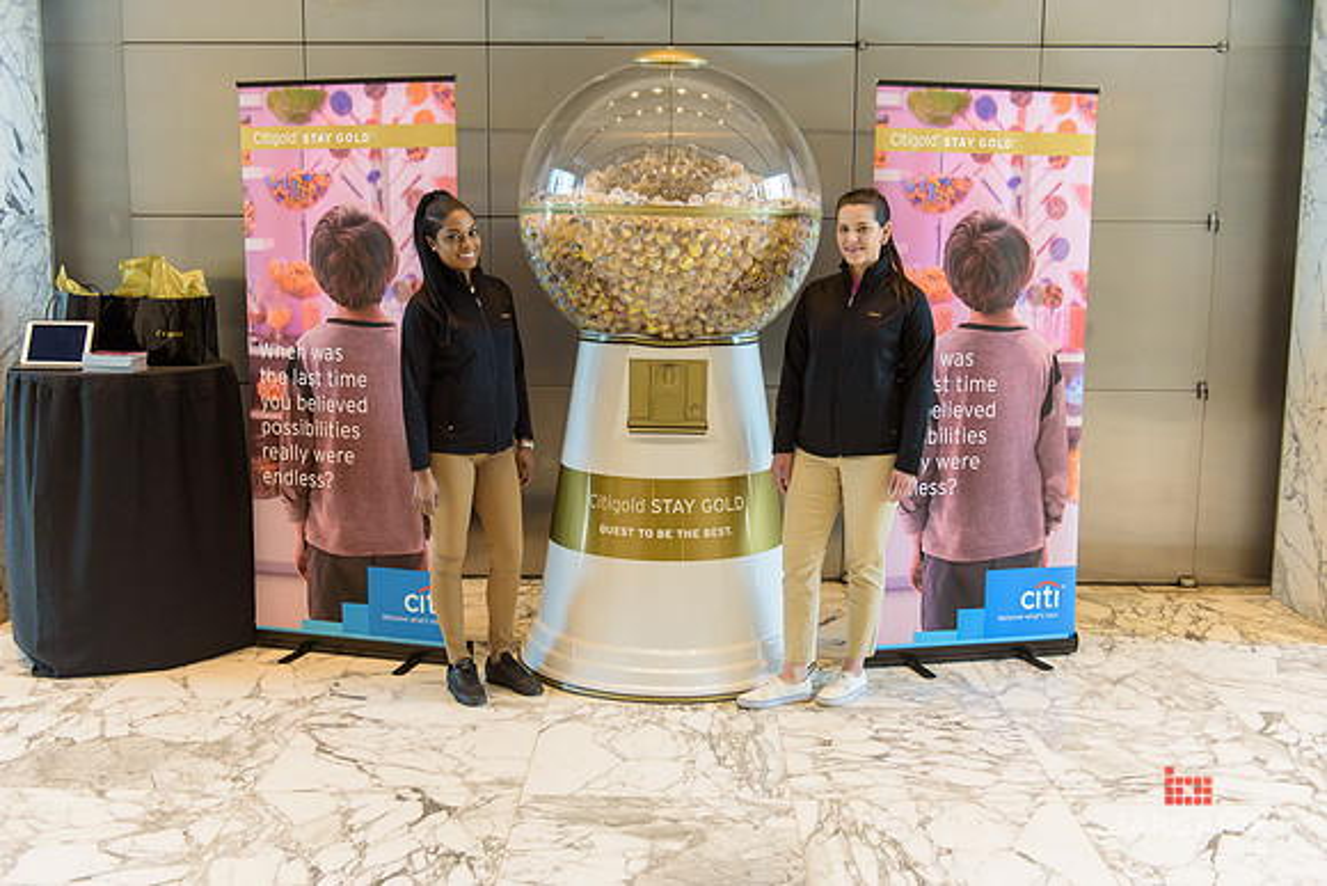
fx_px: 1327
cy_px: 443
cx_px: 664
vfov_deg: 36.9
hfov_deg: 53.1
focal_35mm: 36
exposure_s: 1/125
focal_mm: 36
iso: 1600
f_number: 3.2
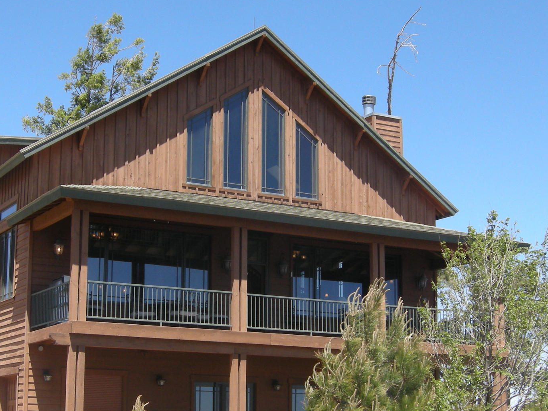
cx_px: 256
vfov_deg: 21.6
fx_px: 1076
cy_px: 260
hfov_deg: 28.6
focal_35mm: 68
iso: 64
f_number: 4.8
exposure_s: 1/183
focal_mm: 7.5
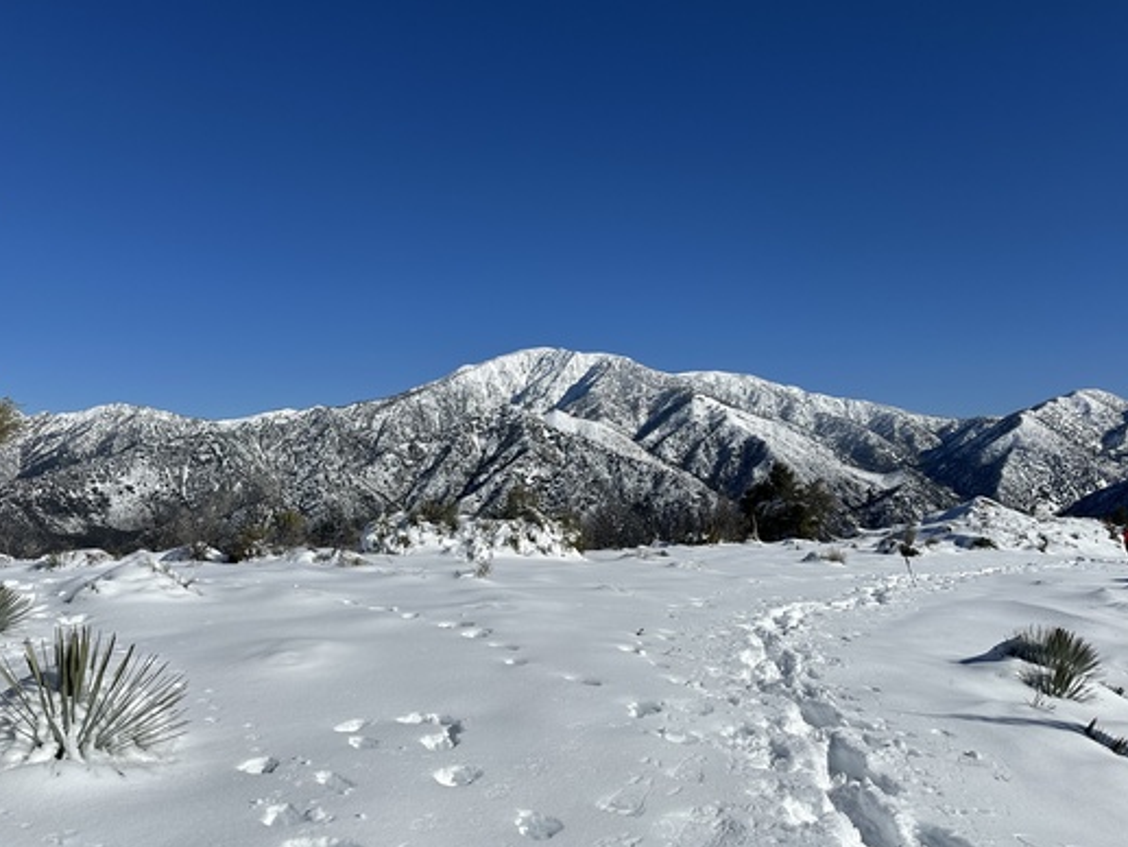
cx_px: 556
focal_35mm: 26
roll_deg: -0.1
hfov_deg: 67.3
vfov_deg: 53.1
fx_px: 847
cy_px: 406
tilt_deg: +2.6
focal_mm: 6.86
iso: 80
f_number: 1.78
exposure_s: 1/12048
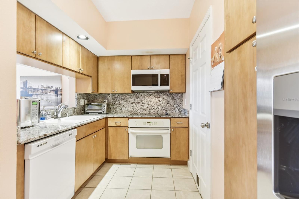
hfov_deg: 93.3
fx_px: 141
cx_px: 150
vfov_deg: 70.5
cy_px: 100
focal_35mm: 17
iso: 400
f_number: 10
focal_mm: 17
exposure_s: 1/3.33
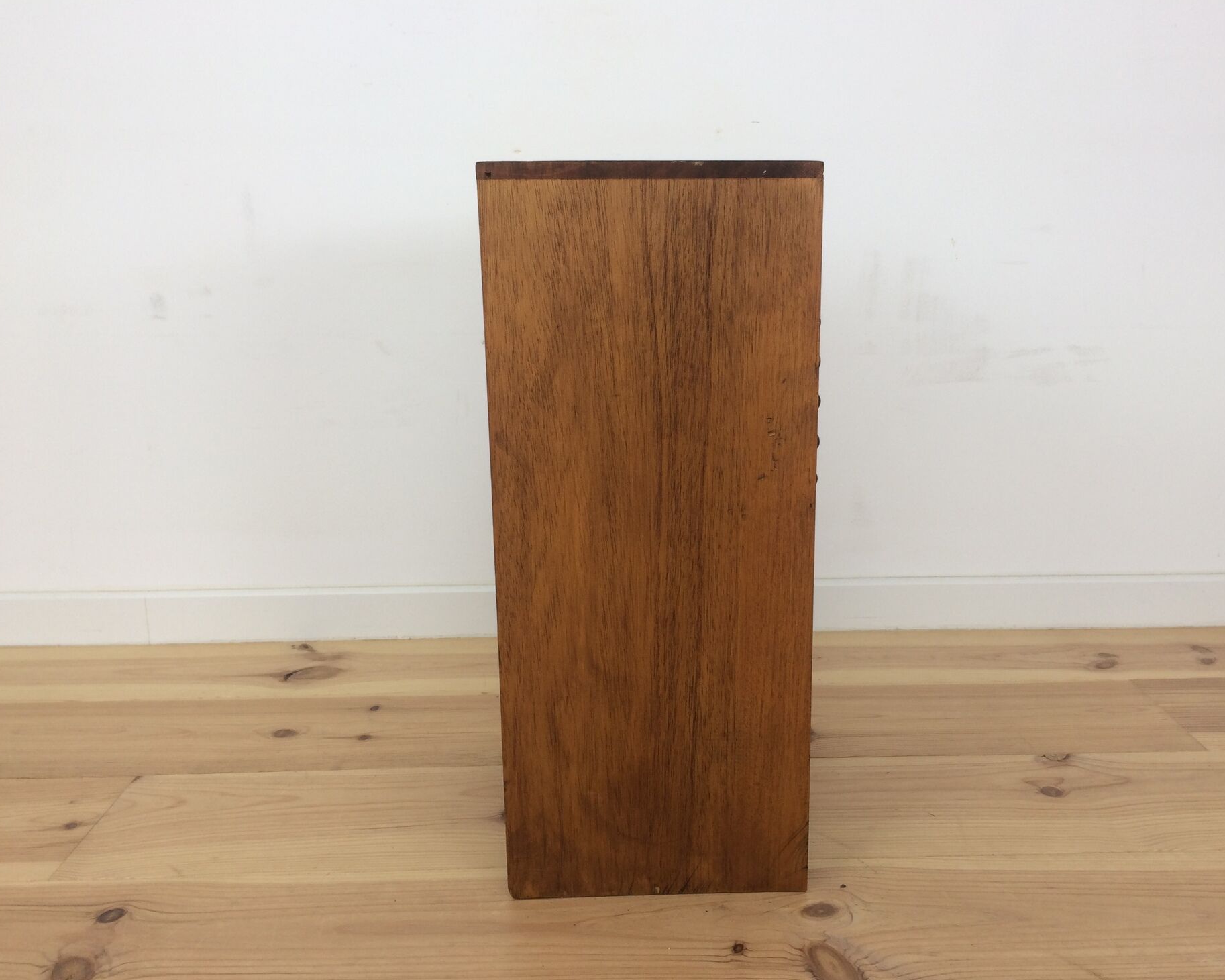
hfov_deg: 57.1
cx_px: 665
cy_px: 486
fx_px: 1124
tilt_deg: -14.9
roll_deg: -0.1
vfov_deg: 47.1
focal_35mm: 31
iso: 32
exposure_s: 1/50
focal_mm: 4.15
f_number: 2.2
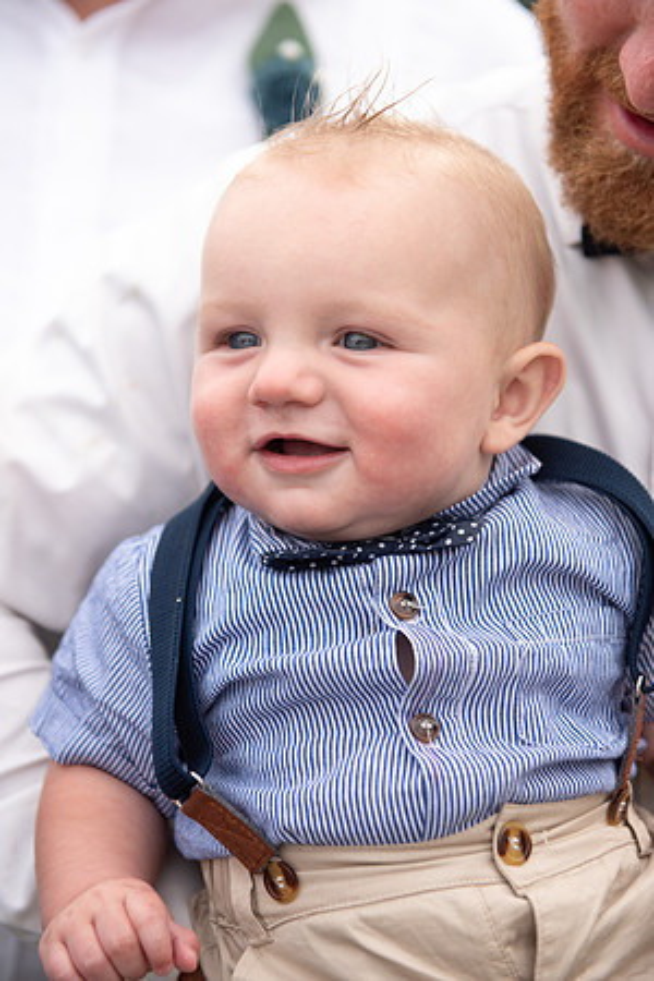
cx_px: 327
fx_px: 1689
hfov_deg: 21.9
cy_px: 490
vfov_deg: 32.4
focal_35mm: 62
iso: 500
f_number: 4.5
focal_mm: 62
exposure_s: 1/640
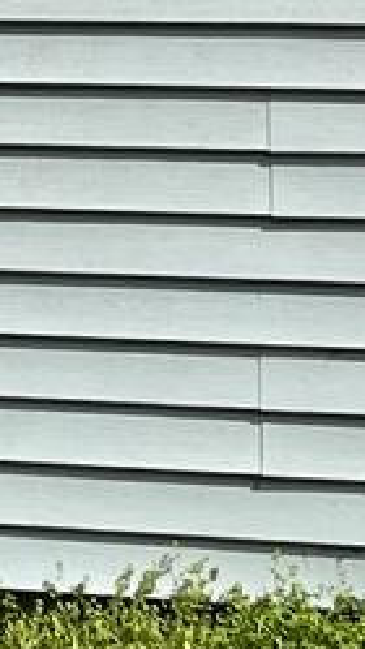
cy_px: -336
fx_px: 4010
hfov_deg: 5.0
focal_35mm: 233
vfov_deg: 9.0
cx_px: -563
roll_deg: +0.6
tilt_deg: +1.4
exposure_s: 1/4525
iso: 32
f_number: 1.6
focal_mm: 5.1
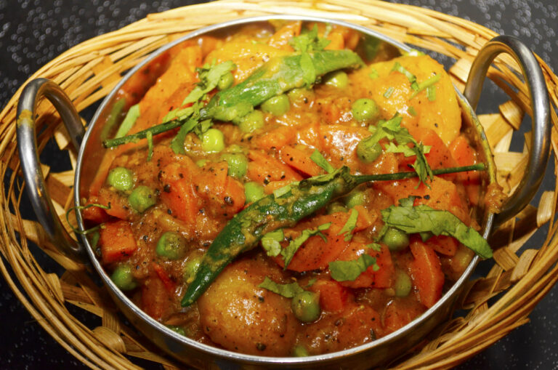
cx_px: 279
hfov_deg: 24.7
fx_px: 1276
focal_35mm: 82
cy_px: 185
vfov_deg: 16.5
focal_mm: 55
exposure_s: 1/60
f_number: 5.6
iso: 800
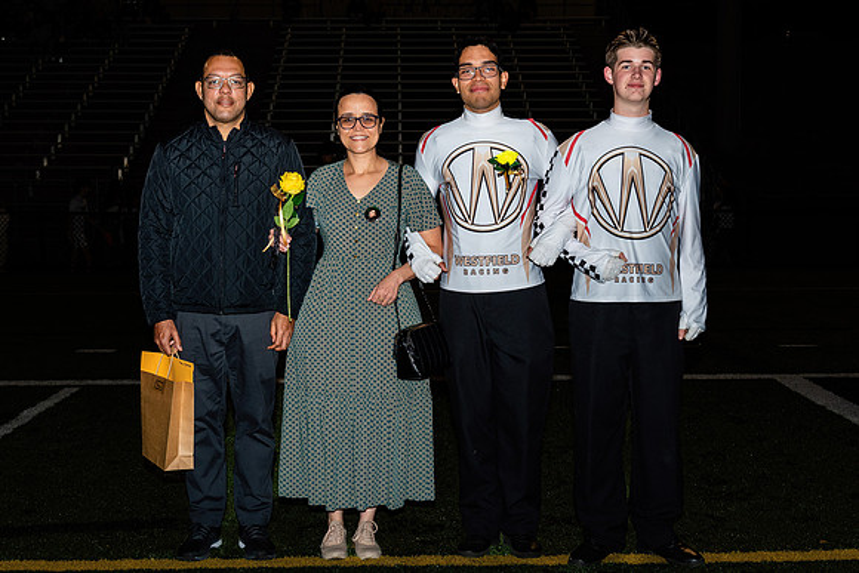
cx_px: 447
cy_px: 277
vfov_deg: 23.1
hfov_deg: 34.1
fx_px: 1402
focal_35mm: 59
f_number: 5
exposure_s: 1/200
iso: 320
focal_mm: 31
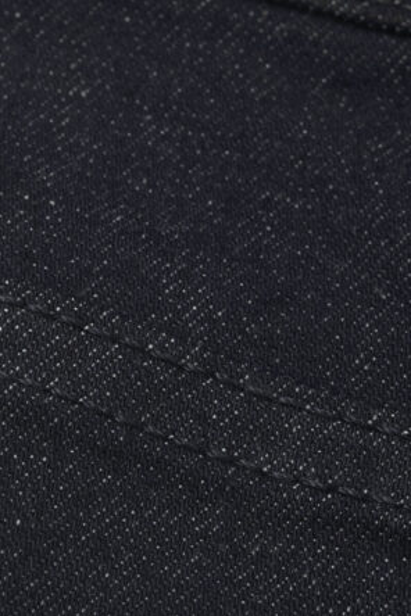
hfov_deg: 6.2
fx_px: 3699
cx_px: -367
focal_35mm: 216
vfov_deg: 9.4
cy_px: 688
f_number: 10
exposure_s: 1/160
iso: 100
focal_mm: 50
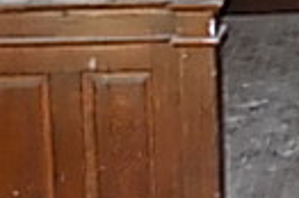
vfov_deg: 10.7
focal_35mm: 117
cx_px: 527
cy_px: -196
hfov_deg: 15.3
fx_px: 971
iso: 320
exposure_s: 1/30
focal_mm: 4
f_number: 3.1
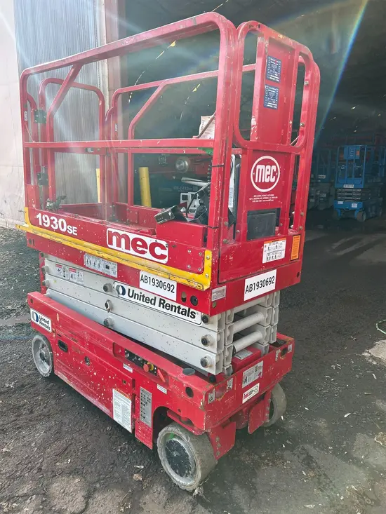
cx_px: 193
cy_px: 257
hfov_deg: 53.1
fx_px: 386
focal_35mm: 26
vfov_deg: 67.3
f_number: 1.5
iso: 50
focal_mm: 5.7
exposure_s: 1/591
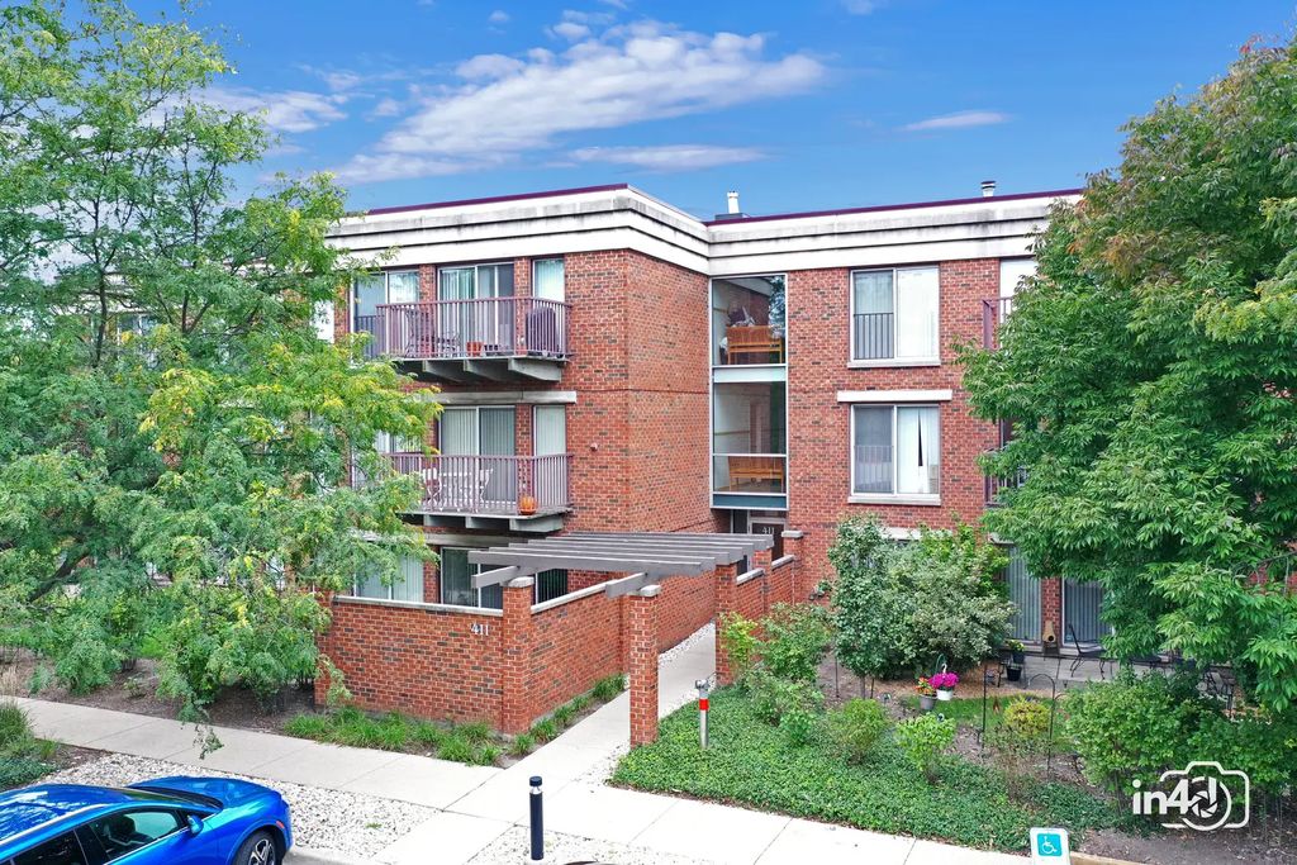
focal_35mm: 28
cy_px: 432
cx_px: 648
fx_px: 1009
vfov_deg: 46.4
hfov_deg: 65.5
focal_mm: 10.26
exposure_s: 1/160
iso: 400
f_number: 4.5
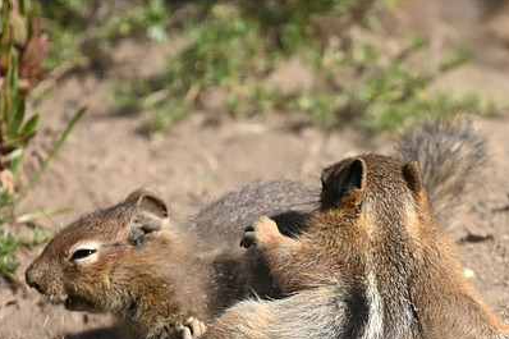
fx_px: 16492
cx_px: 281
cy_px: 245
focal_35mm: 1167
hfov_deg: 1.8
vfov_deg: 1.2
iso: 320
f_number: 6.3
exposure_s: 1/800
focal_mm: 800
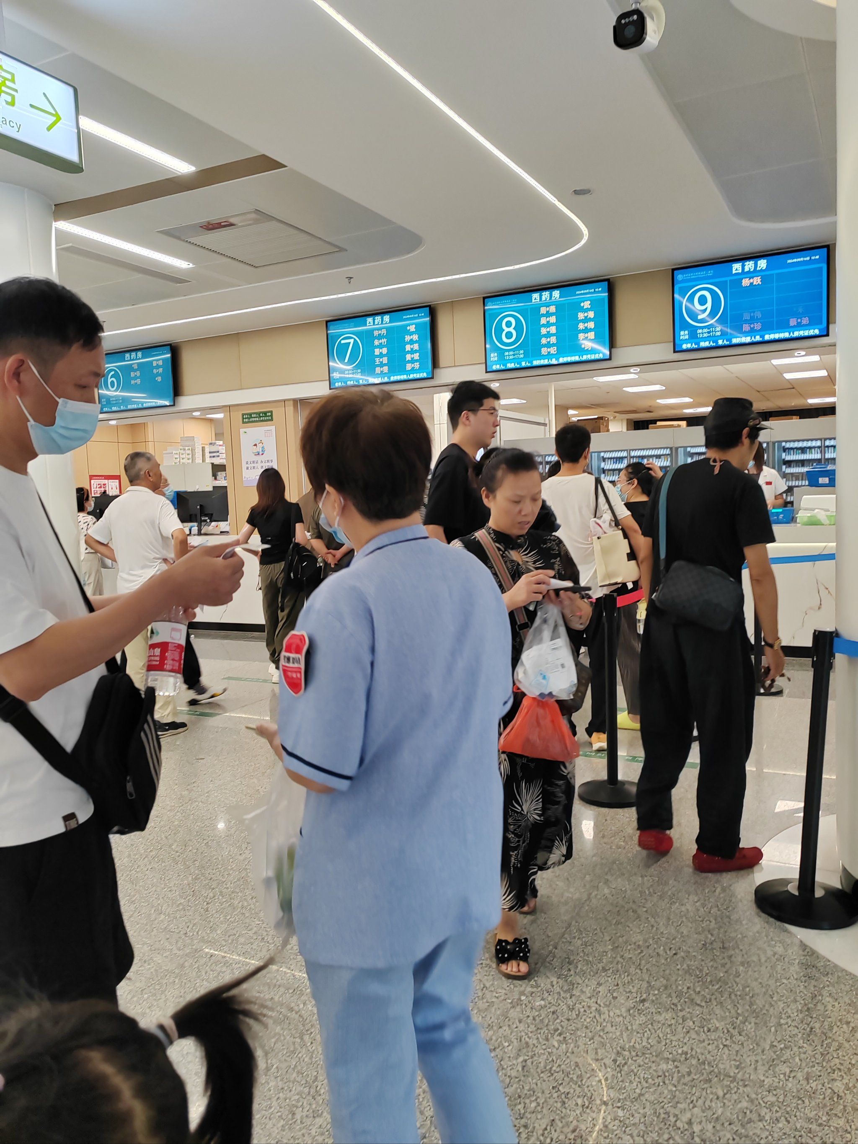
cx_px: 429
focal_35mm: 27
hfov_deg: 51.4
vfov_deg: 65.3
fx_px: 892
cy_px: 572
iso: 400
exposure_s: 1/100
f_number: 1.9
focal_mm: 5.52
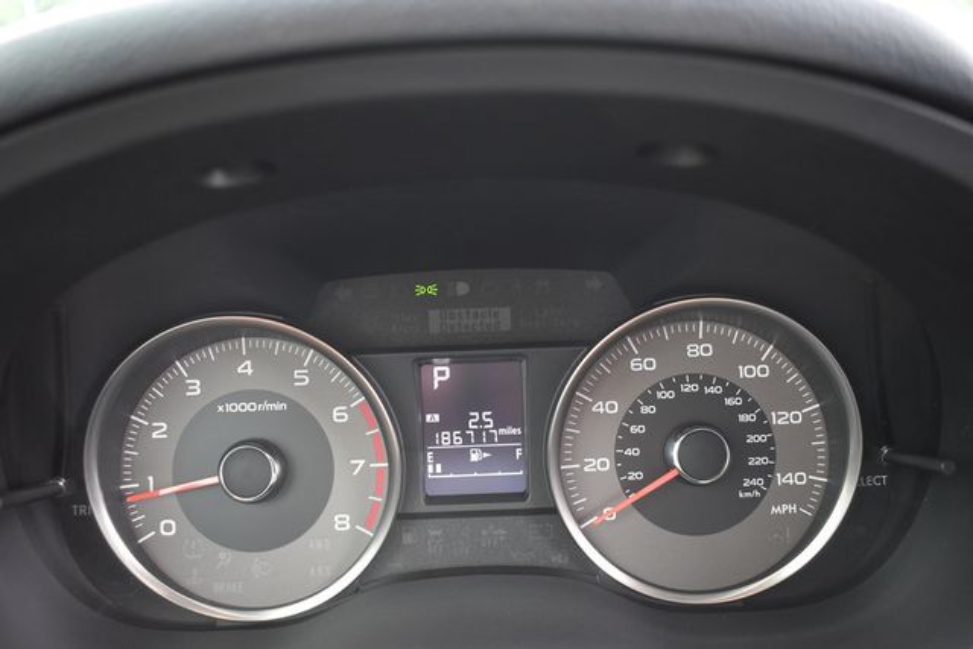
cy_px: 324
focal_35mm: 36
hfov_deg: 53.1
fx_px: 973
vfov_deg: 36.9
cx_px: 486
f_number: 4
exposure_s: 1/125
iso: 1000
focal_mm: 24
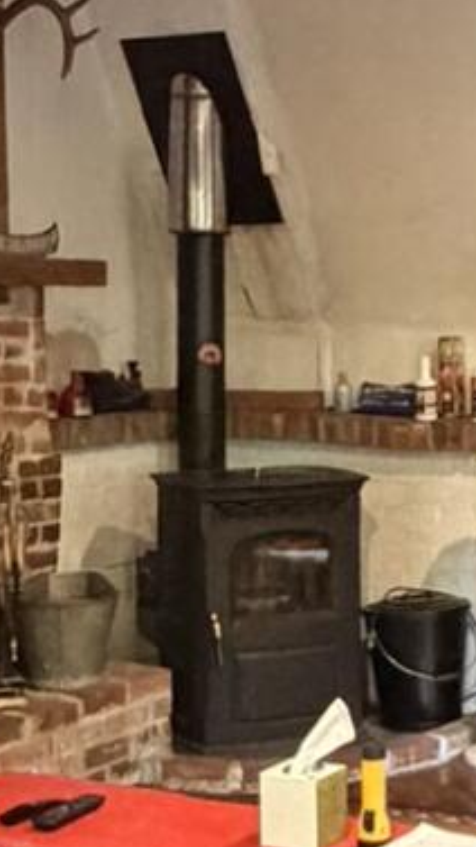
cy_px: 503
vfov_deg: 26.2
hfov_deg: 14.8
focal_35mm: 81
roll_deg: -0.5
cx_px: 433
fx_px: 1818
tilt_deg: -7.1
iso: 1000
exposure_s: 1/40
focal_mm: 2.22
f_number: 2.2
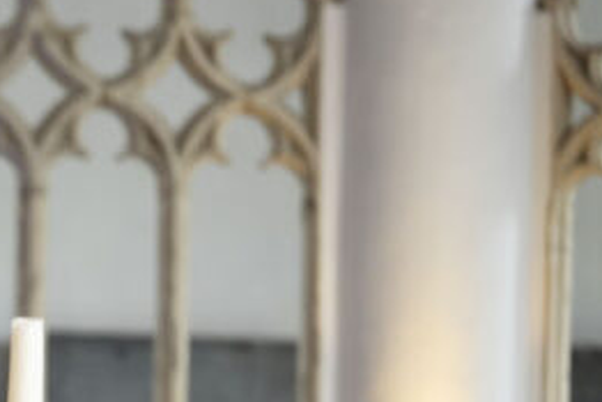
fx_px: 8265
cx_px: -487
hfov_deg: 4.1
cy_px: 427
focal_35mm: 494
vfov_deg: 2.8
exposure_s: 1/250
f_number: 1.8
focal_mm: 135
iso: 400
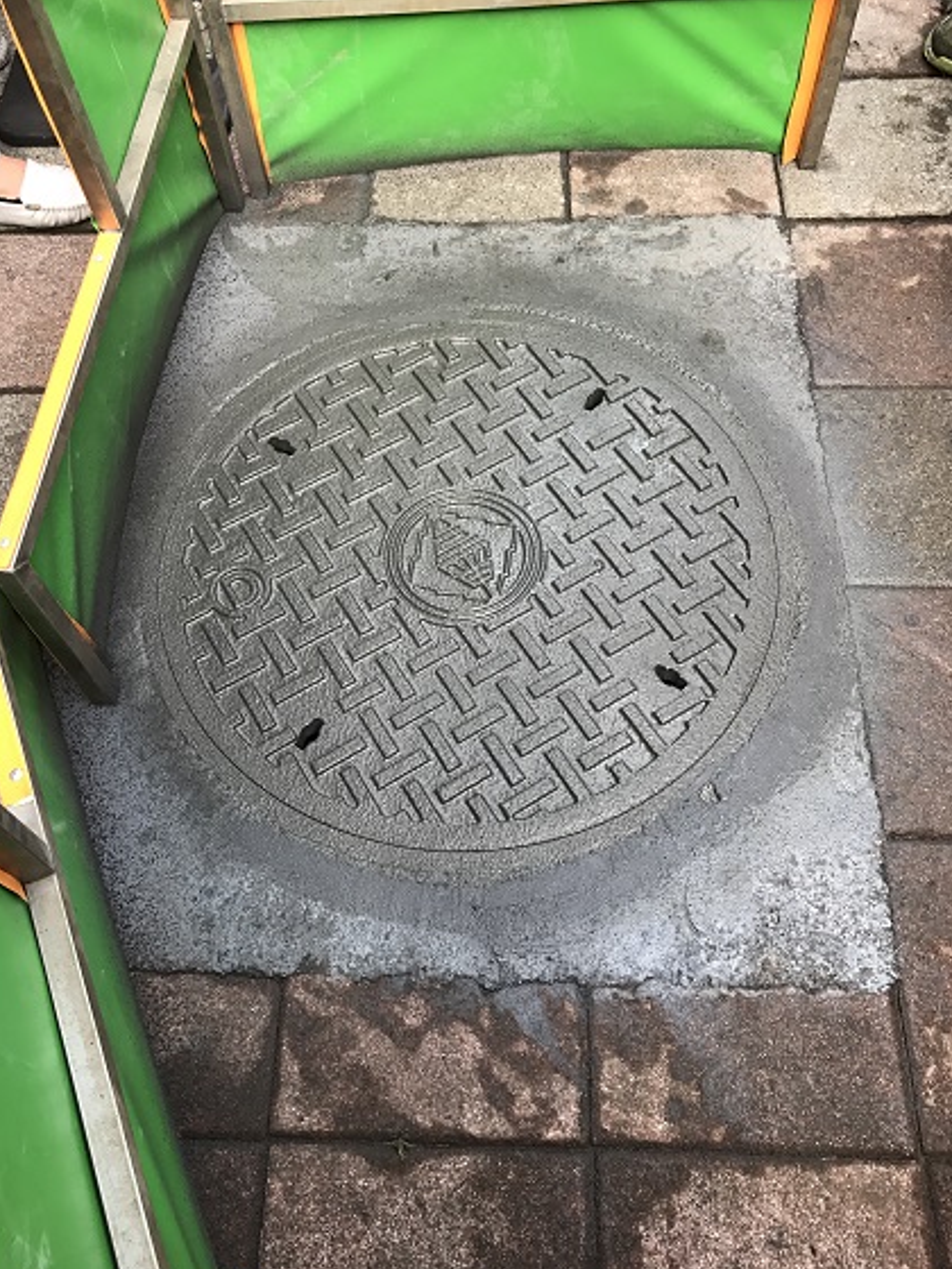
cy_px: 637
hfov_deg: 46.8
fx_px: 1100
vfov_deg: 60.0
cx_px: 453
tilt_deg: -60.7
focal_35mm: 30
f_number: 1.8
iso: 25
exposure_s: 1/120
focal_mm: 3.99
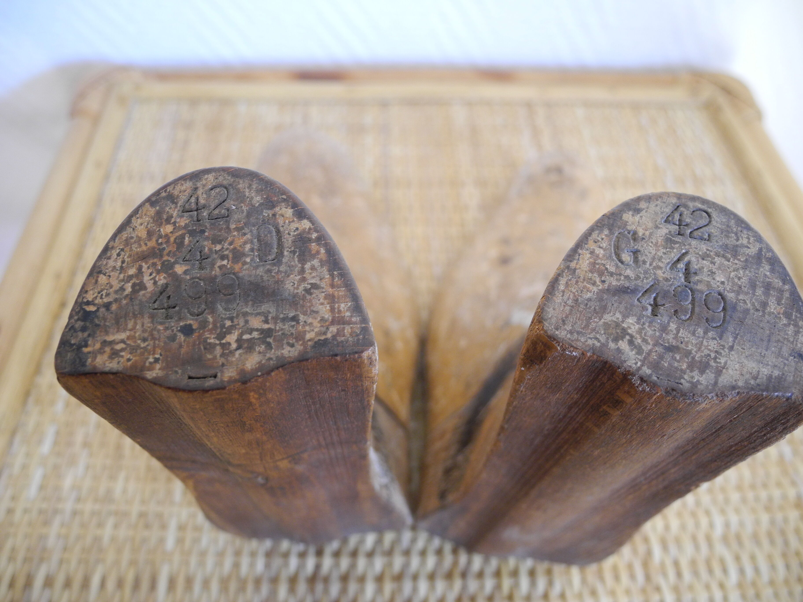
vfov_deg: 49.7
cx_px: 402
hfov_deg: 63.4
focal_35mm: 28
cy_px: 301
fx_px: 650
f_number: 2.8
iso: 243
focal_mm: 6
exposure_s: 1/30
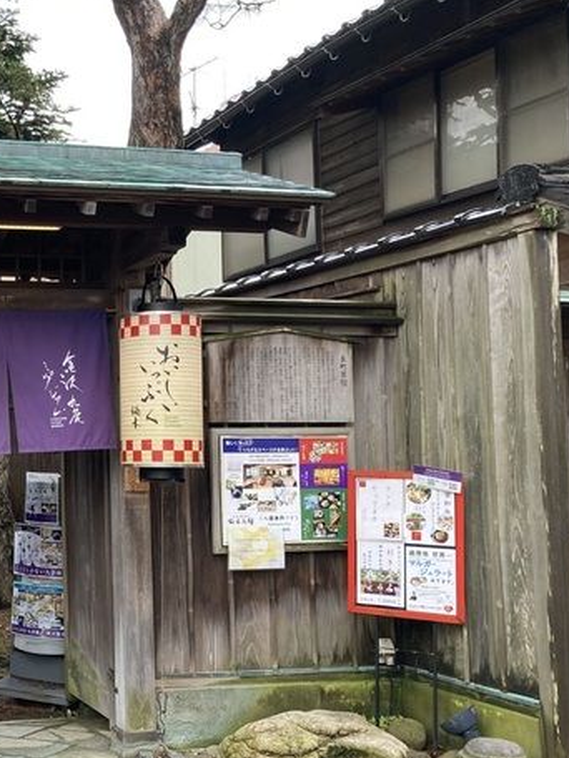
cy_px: 388
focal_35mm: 50
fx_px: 1096
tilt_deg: +4.0
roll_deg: -0.1
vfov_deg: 38.2
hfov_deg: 26.6
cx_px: -66
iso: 25
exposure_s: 1/122
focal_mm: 3.99
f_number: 1.8
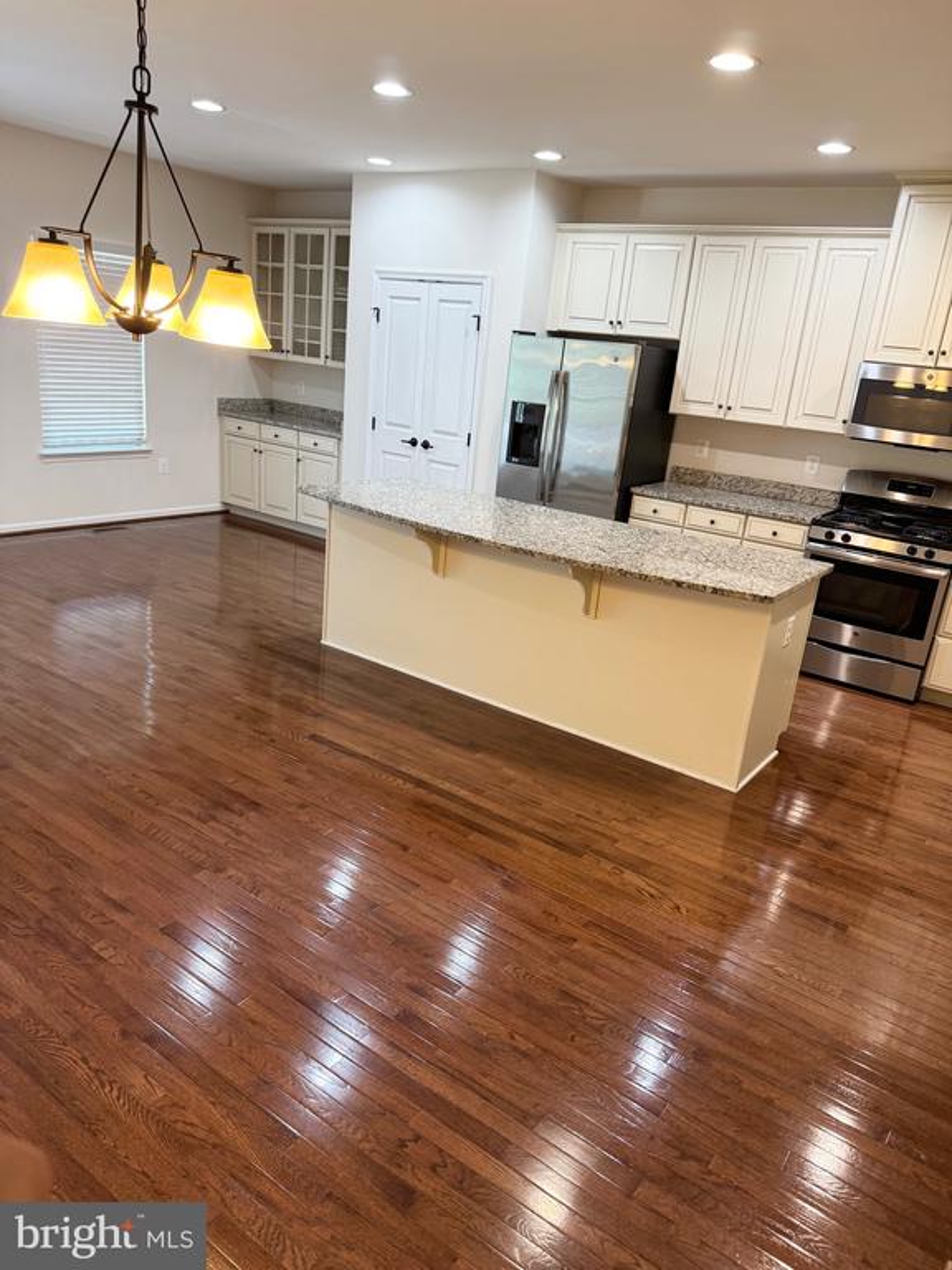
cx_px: 476
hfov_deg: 56.8
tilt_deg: -18.1
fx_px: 880
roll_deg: -5.2
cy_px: 635
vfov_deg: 71.6
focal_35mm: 24
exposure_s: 1/60
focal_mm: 6.76
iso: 200
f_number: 1.78
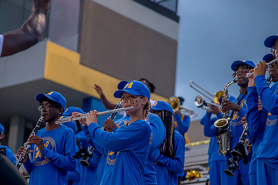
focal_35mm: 142
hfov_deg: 14.5
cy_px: 107
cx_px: 129
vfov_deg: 9.6
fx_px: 1096
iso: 1250
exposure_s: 1/250
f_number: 4
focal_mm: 120
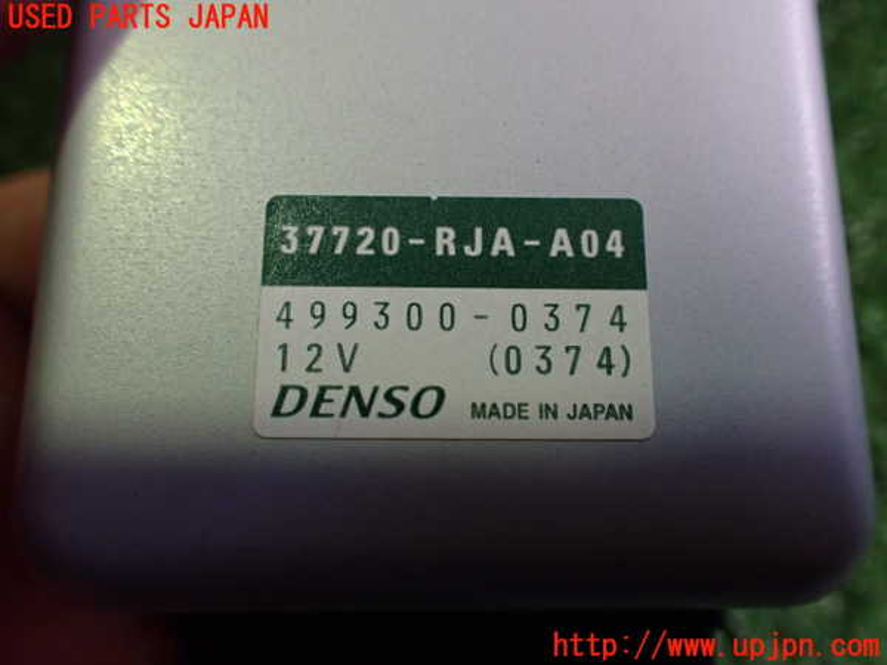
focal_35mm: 30
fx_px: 769
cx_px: 444
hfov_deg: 60.0
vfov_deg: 46.8
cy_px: 332
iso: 500
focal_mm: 5.4
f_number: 2.3
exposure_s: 1/125
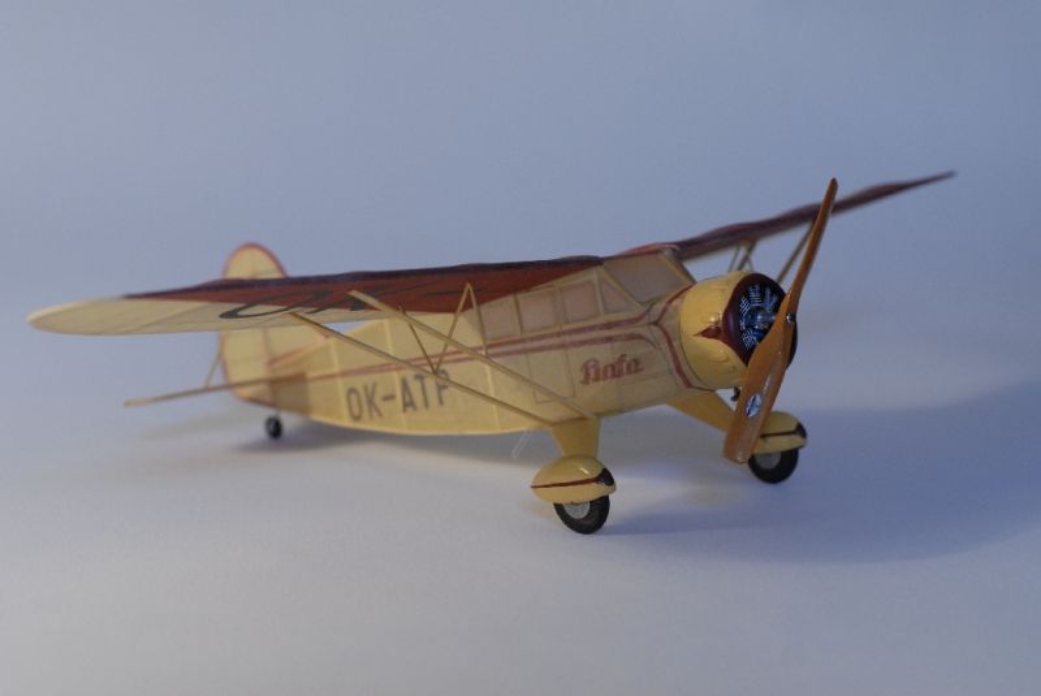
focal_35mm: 75
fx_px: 2171
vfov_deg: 18.2
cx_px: 520
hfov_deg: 27.0
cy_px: 348
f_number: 5
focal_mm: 50
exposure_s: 1/90
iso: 800
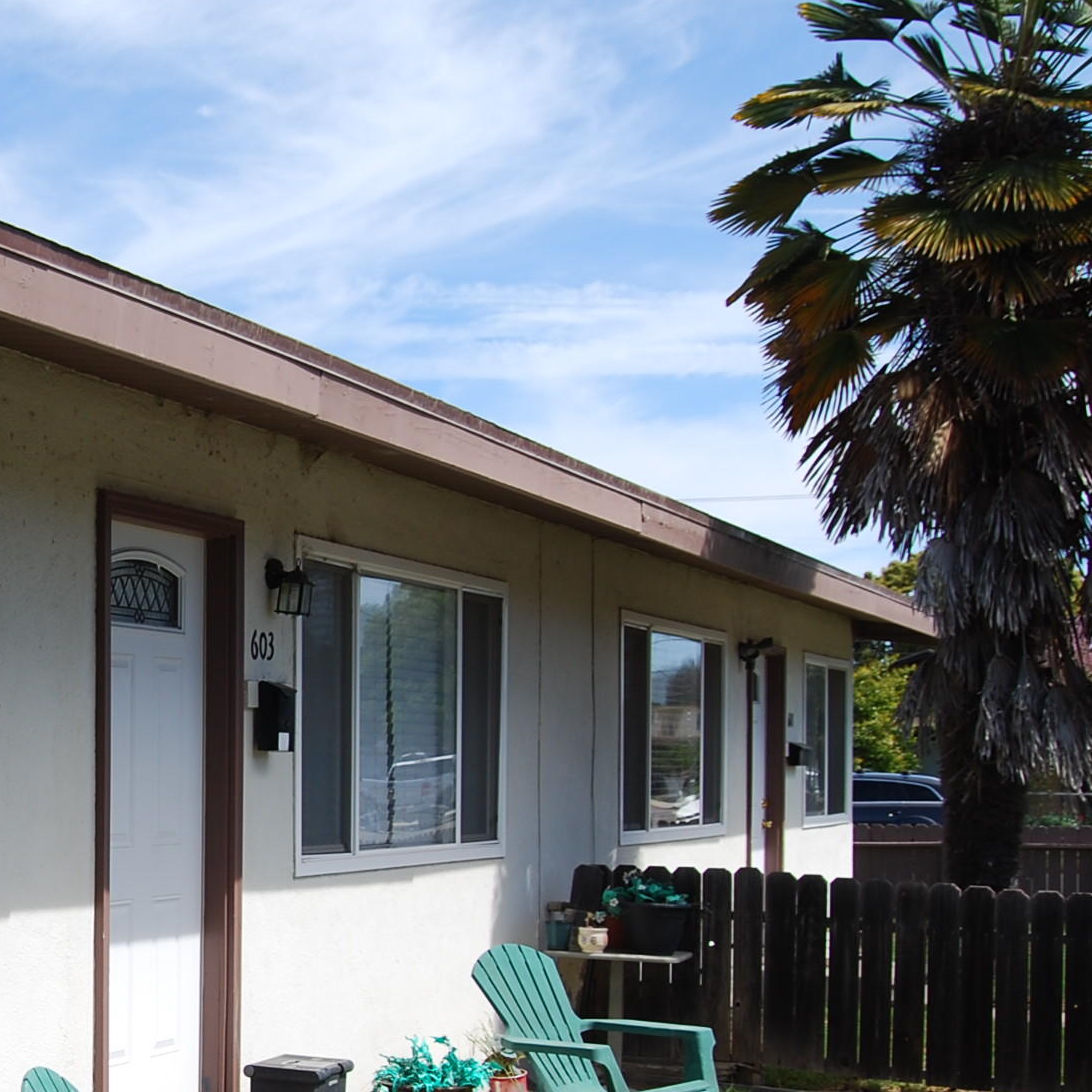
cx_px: -114
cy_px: 776
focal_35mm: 61
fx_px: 2177
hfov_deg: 26.0
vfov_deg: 27.9
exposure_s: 1/200
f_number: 7.1
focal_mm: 18
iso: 100
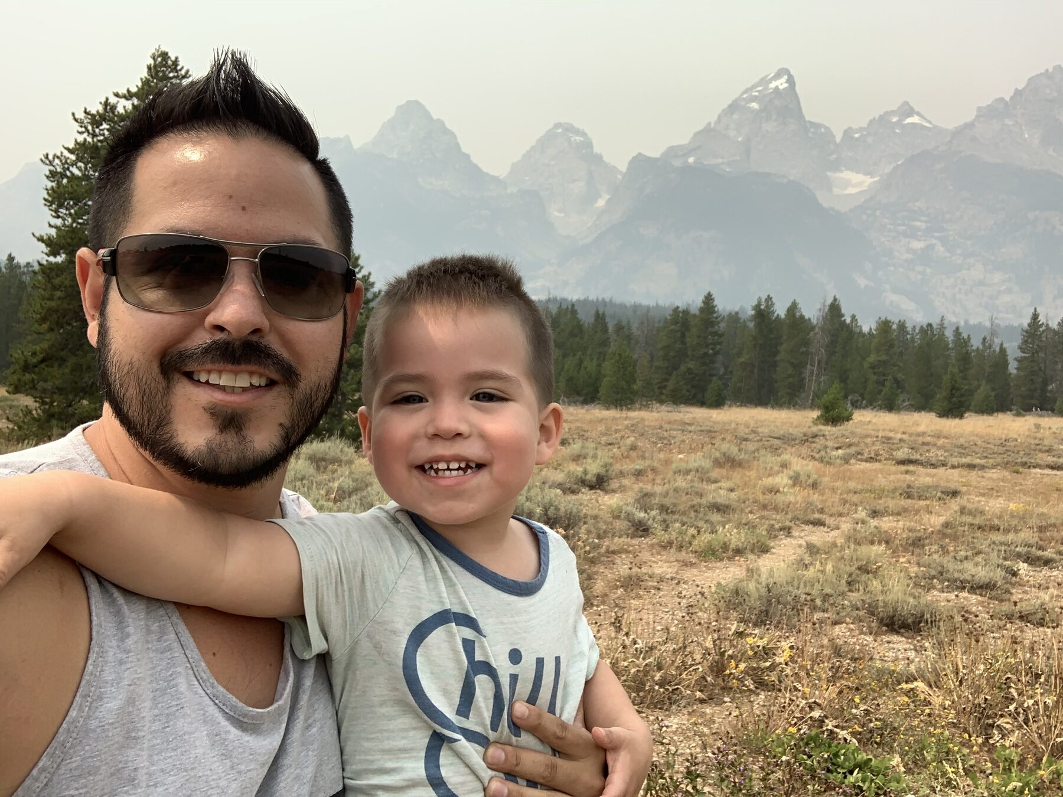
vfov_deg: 44.2
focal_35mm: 32
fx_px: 983
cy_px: 398
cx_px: 532
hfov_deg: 56.8
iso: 16
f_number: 2.2
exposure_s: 1/548
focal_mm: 2.87
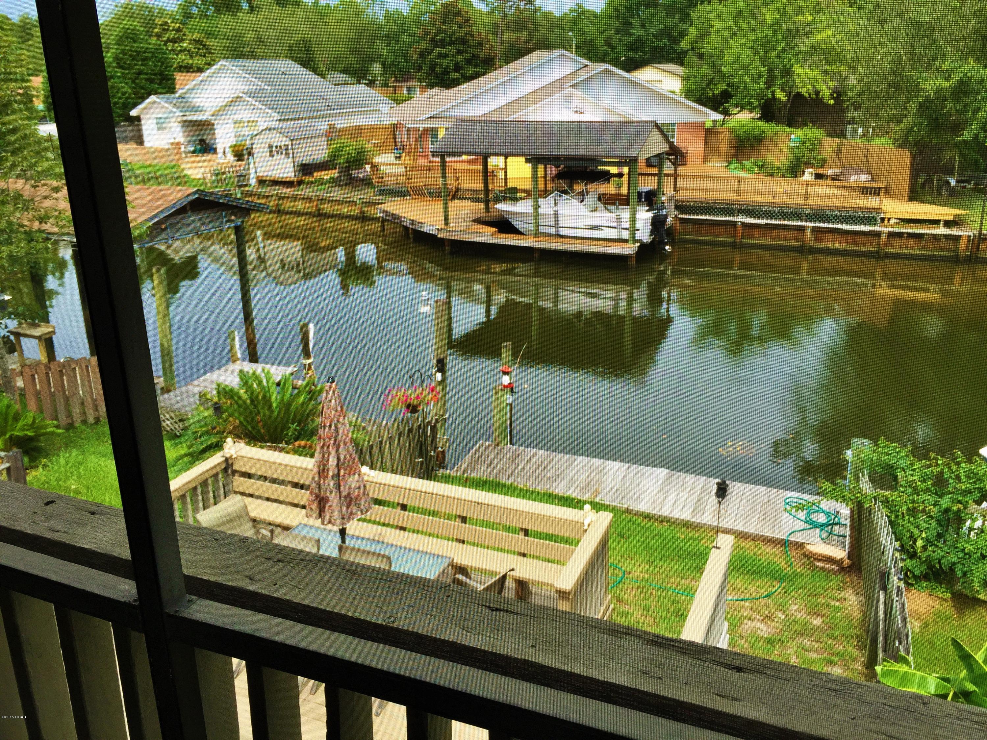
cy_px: 370
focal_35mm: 29
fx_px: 827
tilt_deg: -19.8
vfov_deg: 48.2
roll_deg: +0.4
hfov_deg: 61.7
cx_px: 494
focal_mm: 4.15
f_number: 2.2
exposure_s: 1/732
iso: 32
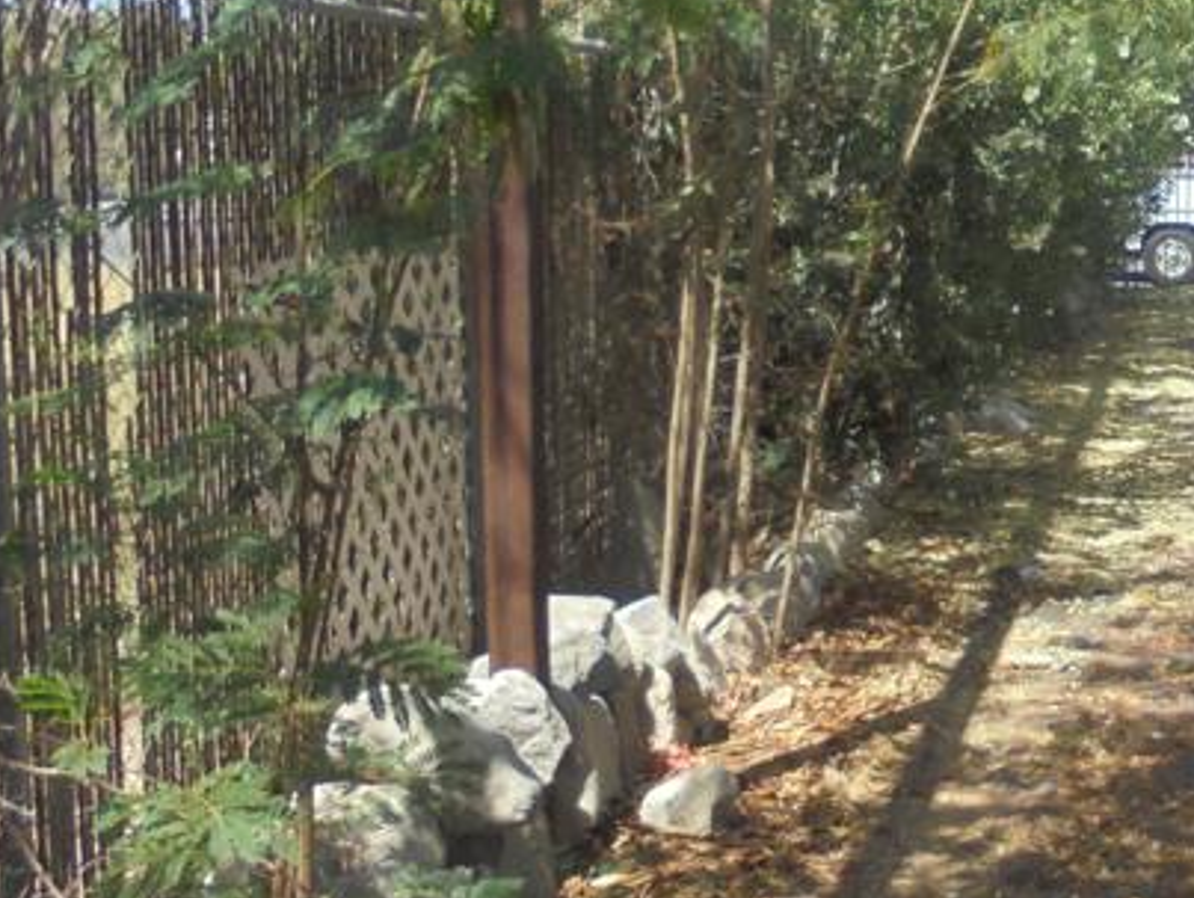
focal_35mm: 66
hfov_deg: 27.1
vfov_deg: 22.2
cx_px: 1295
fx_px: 2279
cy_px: 341
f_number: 3.5
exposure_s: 1/500
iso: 100
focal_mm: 4.6
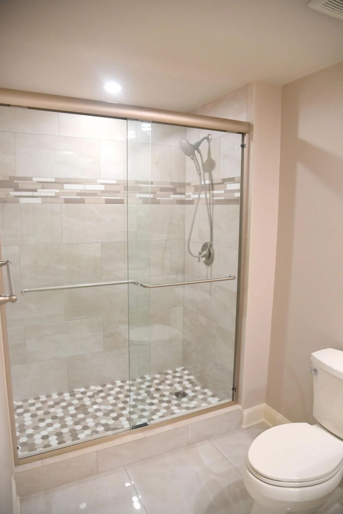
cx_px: 172
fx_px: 343
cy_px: 257
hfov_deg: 53.2
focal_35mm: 24
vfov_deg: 73.7
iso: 400
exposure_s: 1/60
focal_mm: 24
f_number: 4
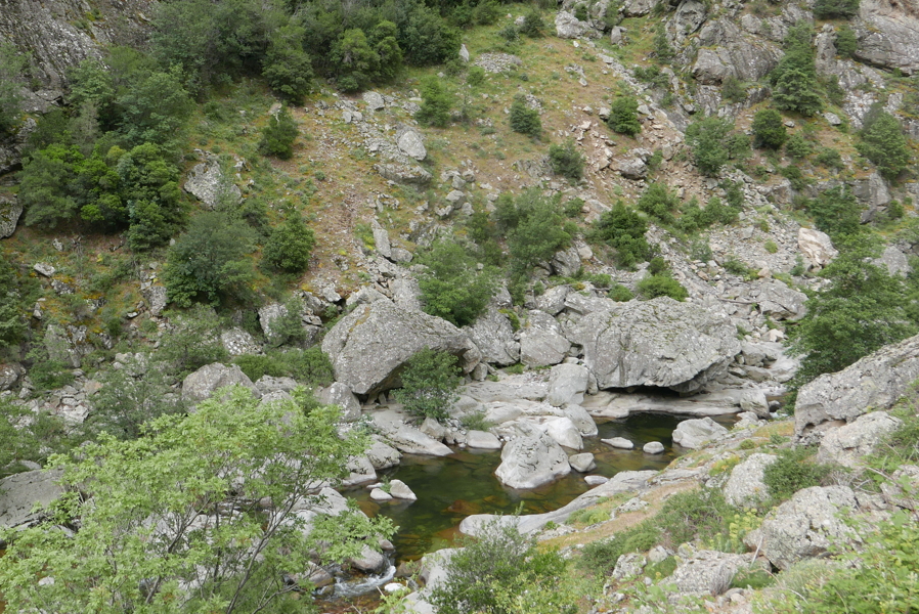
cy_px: 255
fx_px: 1124
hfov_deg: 44.2
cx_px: 362
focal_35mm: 44
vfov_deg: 30.5
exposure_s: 1/125
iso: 200
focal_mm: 14.9
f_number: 4.5
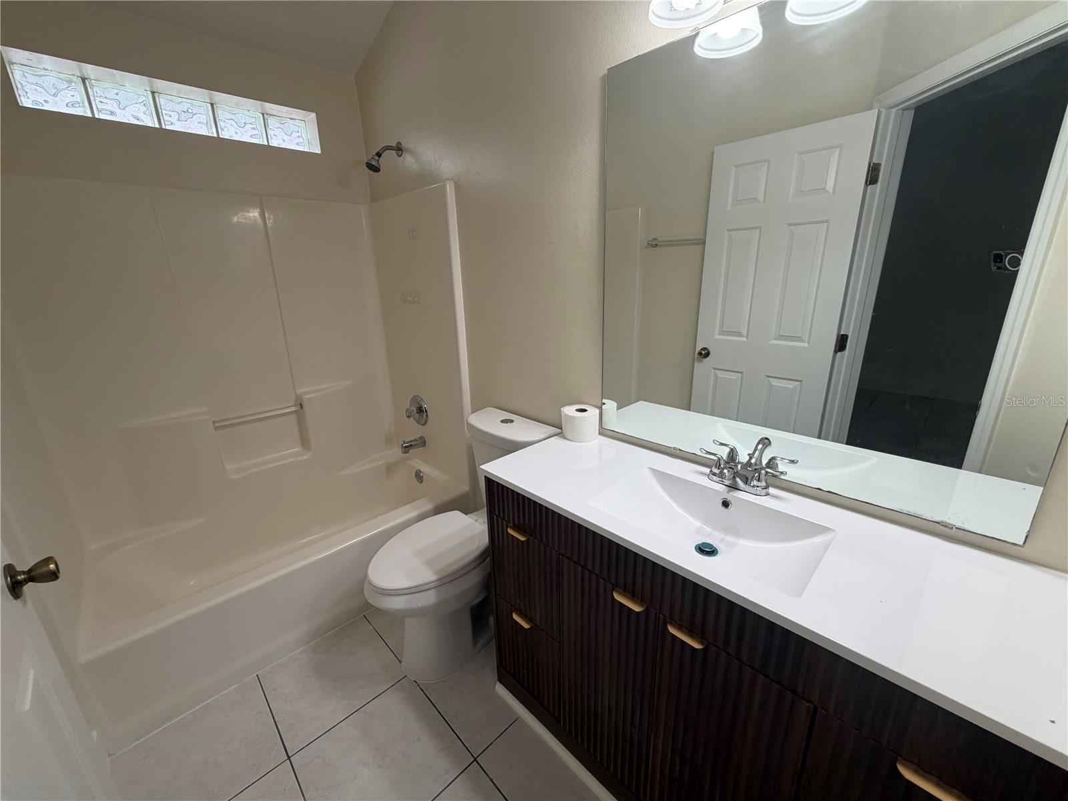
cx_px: 534
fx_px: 432
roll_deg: +1.9
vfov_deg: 85.7
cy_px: 400
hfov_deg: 102.1
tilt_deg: -16.8
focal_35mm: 14
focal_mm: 2.22
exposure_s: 1/120
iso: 125
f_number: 2.2
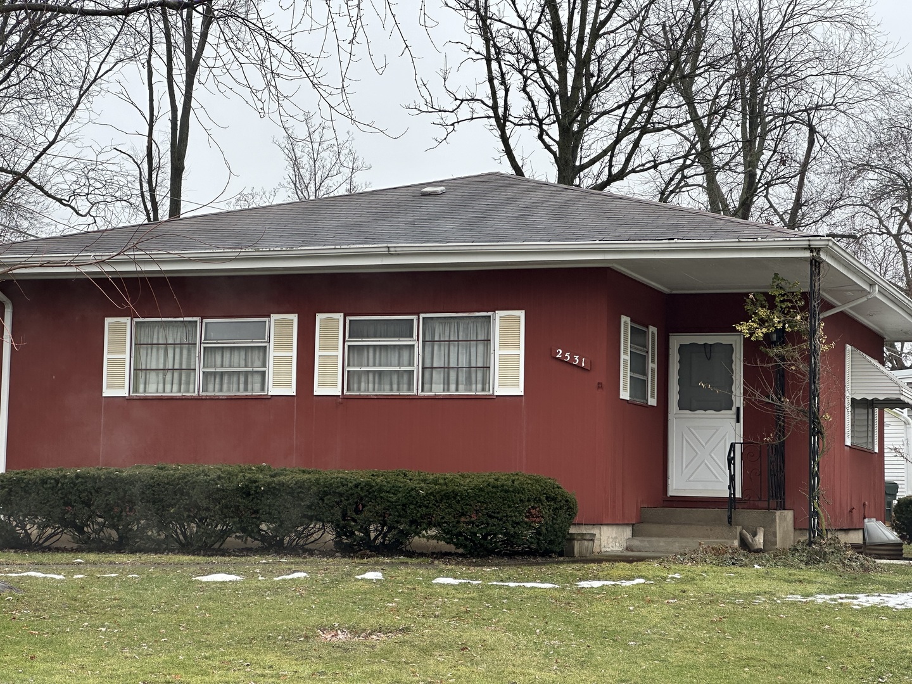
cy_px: 342
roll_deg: -1.1
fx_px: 2029
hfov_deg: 25.3
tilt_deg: +5.4
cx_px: 456
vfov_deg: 19.1
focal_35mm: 77
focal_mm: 9
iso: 32
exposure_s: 1/123
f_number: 2.8
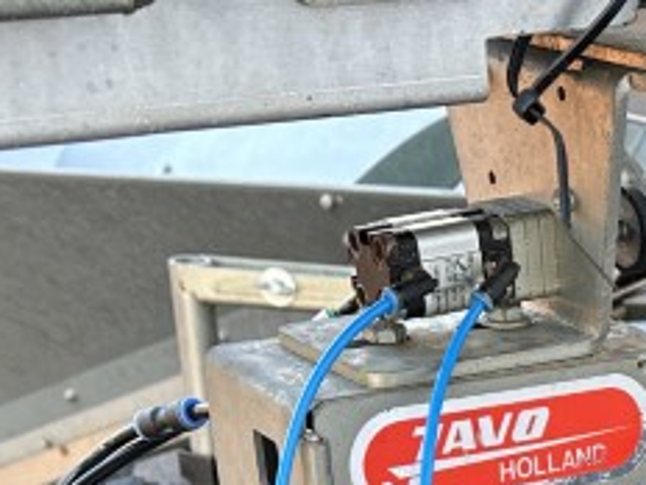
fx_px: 1978
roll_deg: +0.7
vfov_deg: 11.9
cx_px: 821
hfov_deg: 17.5
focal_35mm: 106
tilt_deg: -33.4
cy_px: 1068
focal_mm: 6.86
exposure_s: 1/133
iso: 64
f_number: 1.78
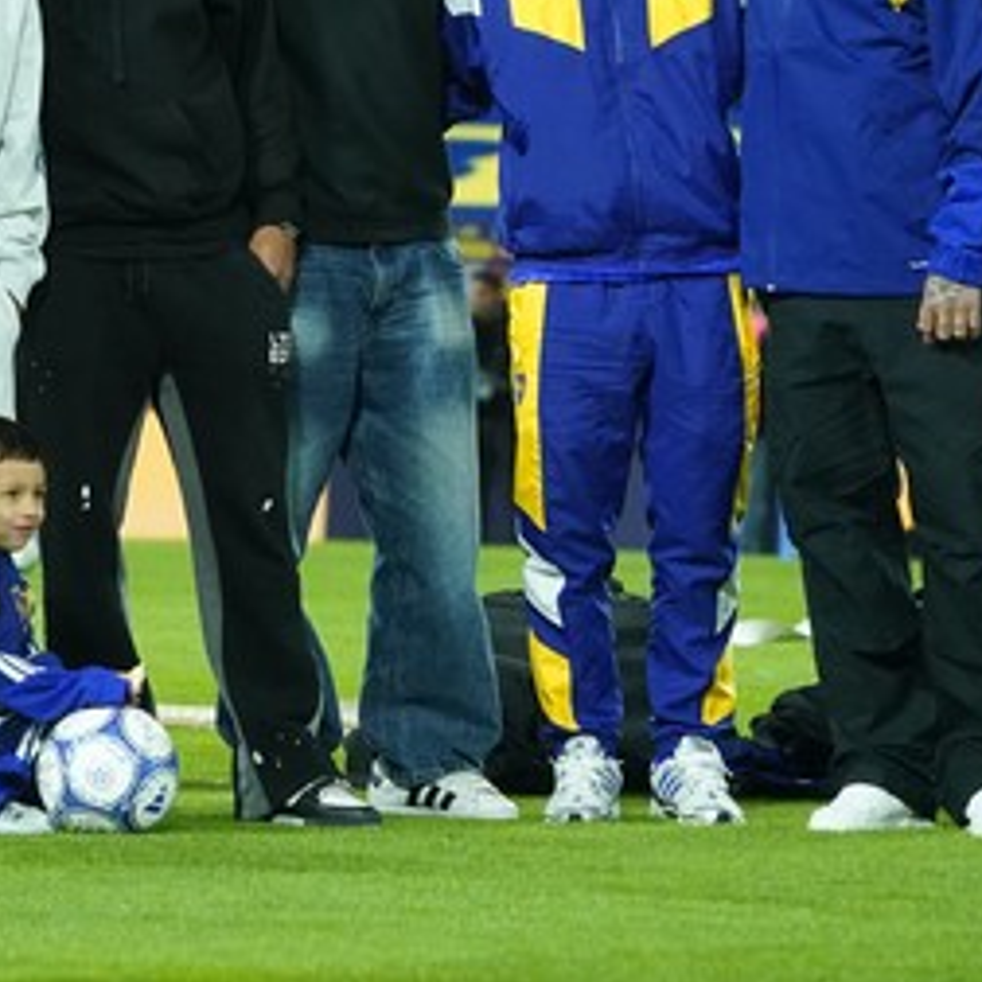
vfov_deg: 4.2
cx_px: 125
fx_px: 13384
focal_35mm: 417
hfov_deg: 4.2
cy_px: 94
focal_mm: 172
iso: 5000
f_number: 5.6
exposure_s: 1/1000
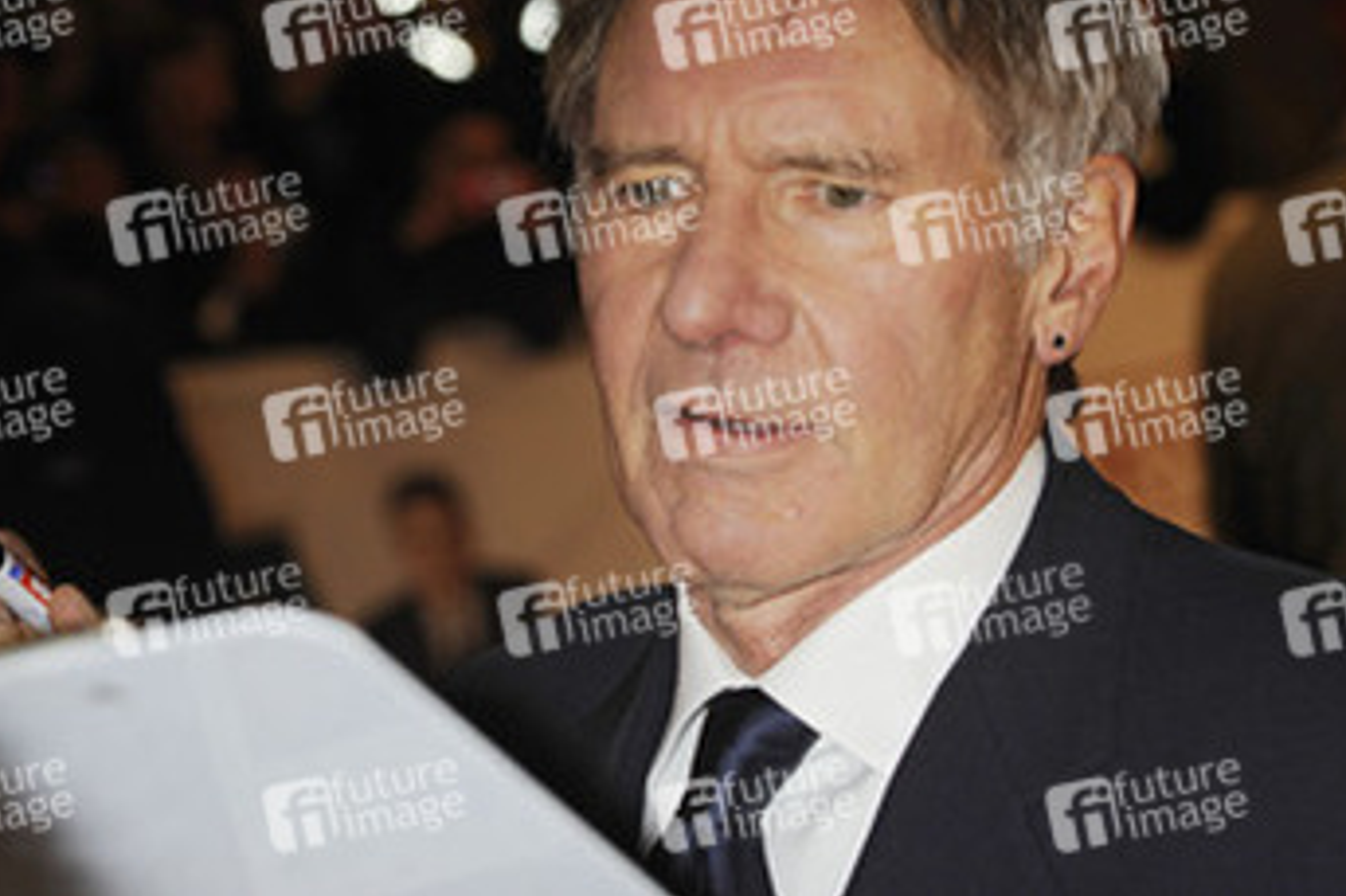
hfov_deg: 17.4
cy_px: 317
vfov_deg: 11.6
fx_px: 4410
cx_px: 651
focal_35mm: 118
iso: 640
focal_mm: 90
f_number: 6.3
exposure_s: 1/160
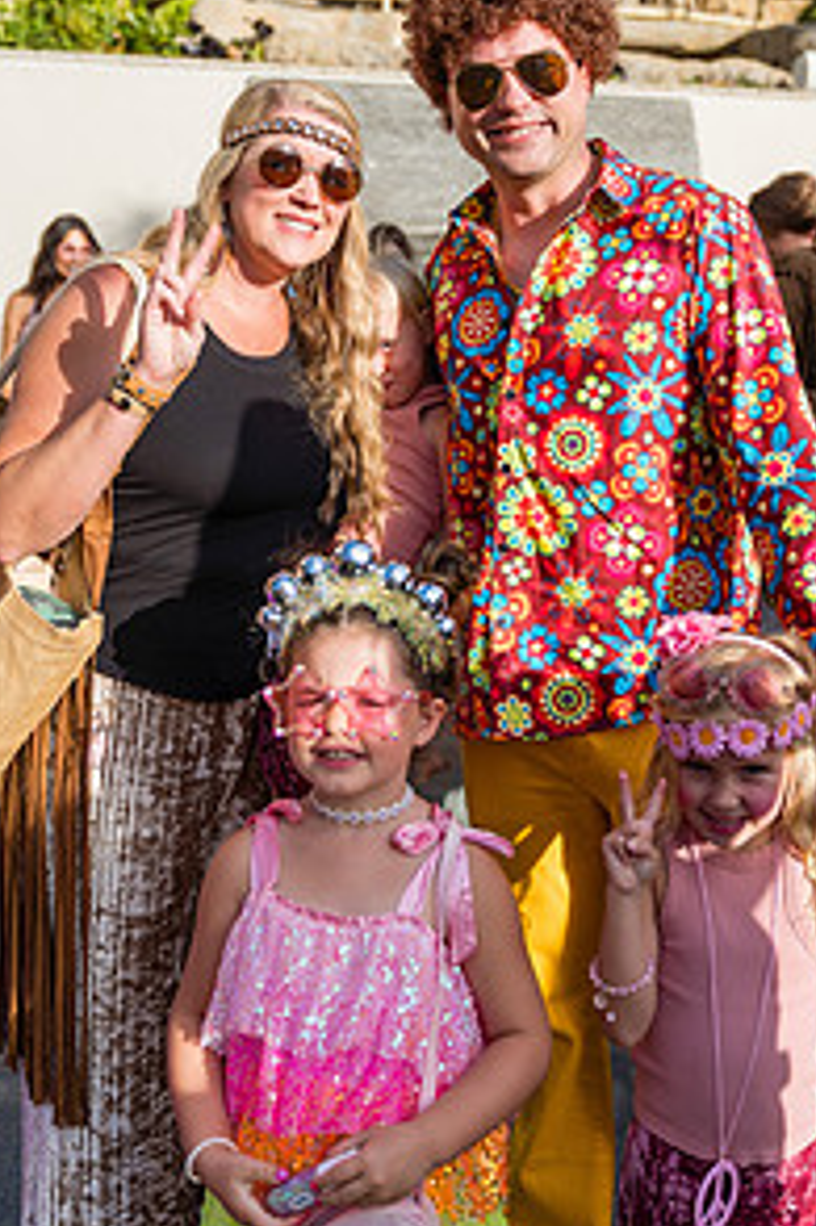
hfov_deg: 31.1
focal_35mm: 43
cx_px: 460
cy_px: 448
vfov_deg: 45.0
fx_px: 1464
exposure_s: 1/2500
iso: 200
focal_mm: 28
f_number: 2.8
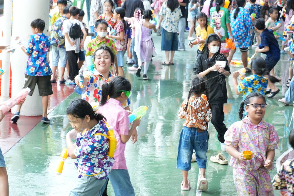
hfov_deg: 18.2
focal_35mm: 112
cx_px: 147
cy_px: 98
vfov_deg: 12.2
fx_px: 919
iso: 640
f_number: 5.6
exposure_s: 1/125
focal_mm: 75
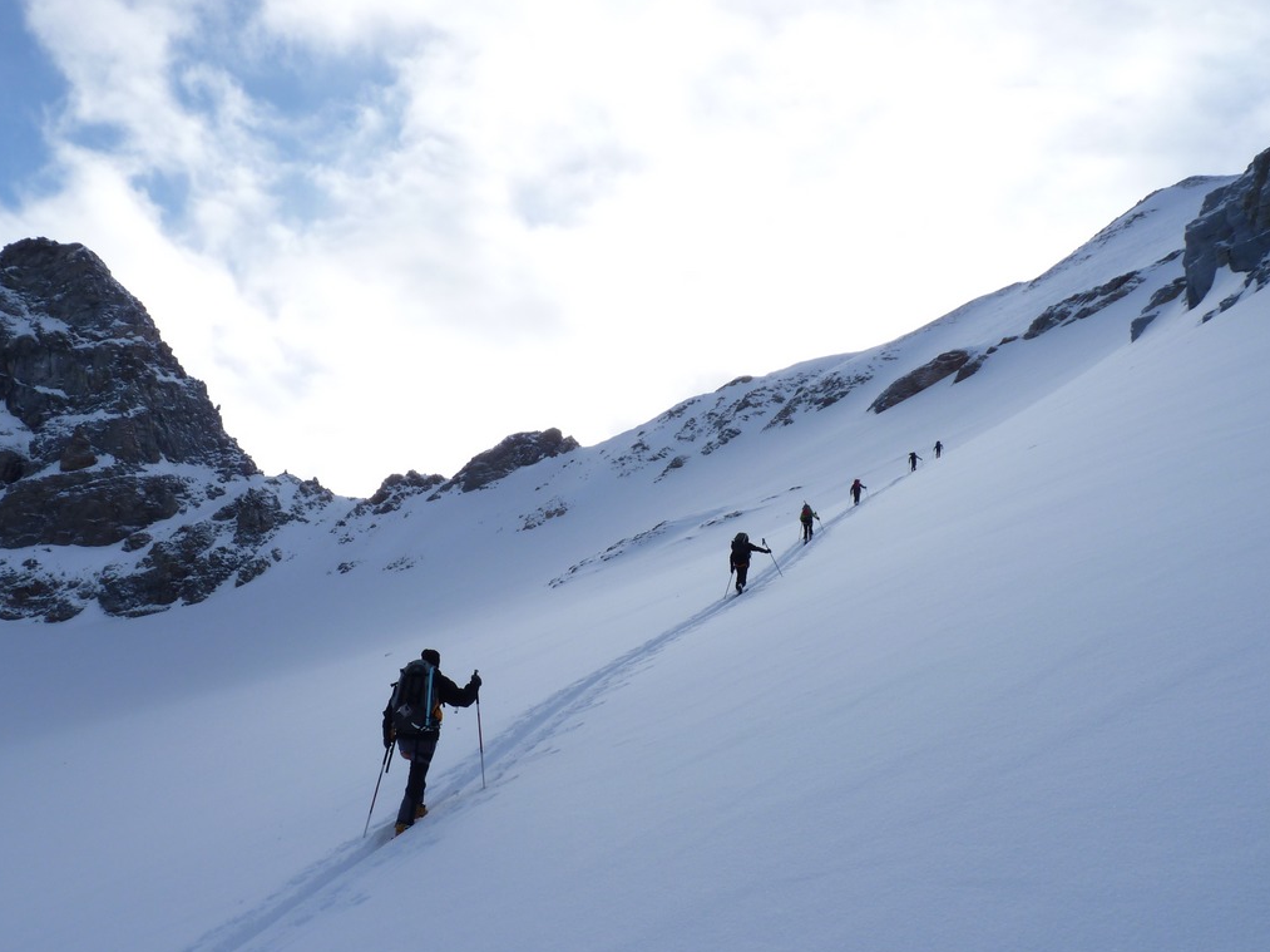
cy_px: 529
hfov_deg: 56.7
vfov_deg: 44.1
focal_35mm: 32
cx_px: 565
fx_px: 1174
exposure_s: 1/320
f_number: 5.6
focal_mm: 4.8
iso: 80
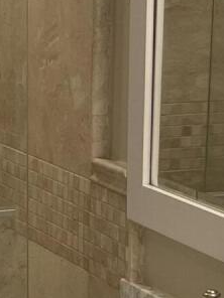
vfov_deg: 11.4
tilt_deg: -16.2
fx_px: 1458
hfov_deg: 8.6
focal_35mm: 169
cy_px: 382
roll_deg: +0.7
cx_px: -103
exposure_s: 1/60
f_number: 1.6
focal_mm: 5.1
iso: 80
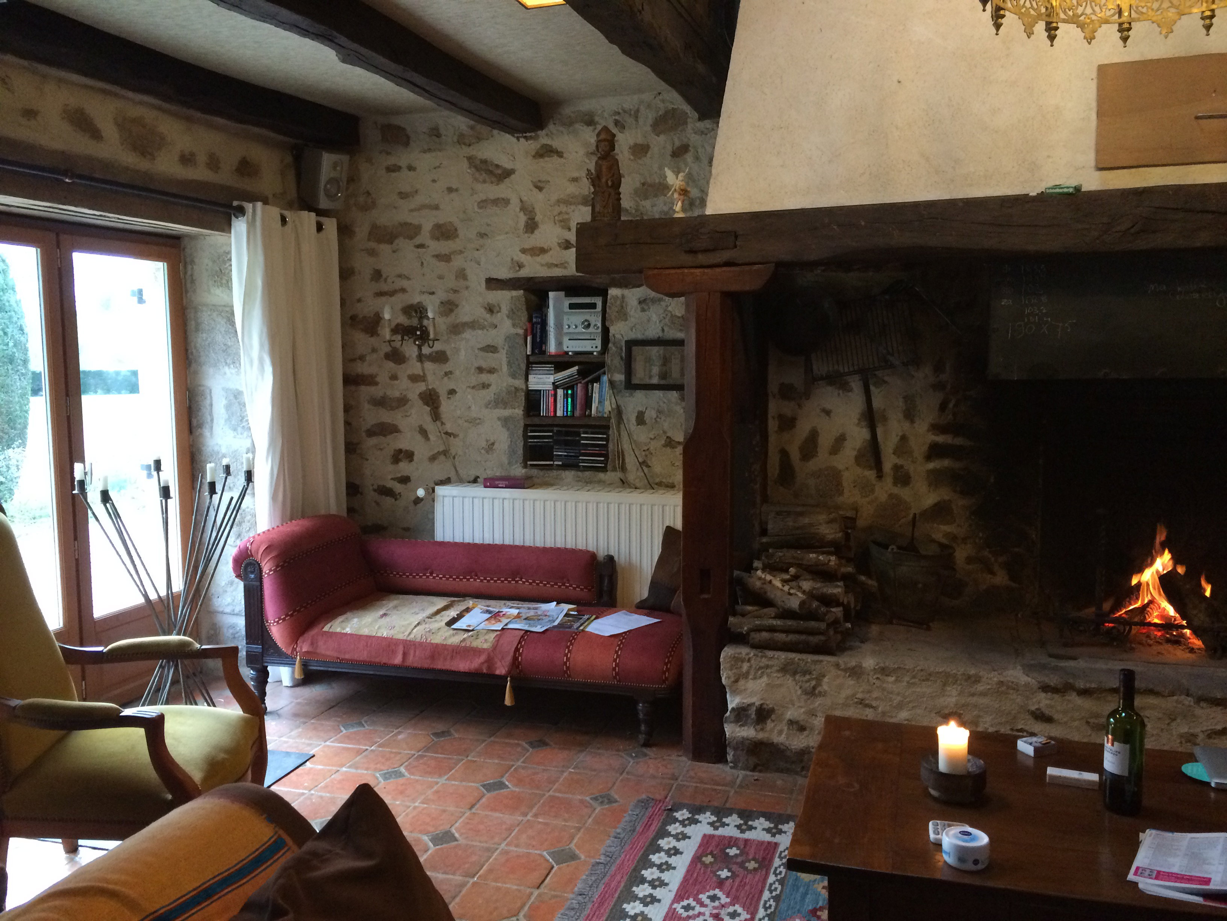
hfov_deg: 61.7
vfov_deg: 48.2
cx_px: 614
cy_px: 460
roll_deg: +0.8
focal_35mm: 29
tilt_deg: -5.9
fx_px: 1028
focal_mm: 4.15
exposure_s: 1/33
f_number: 2.2
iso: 320
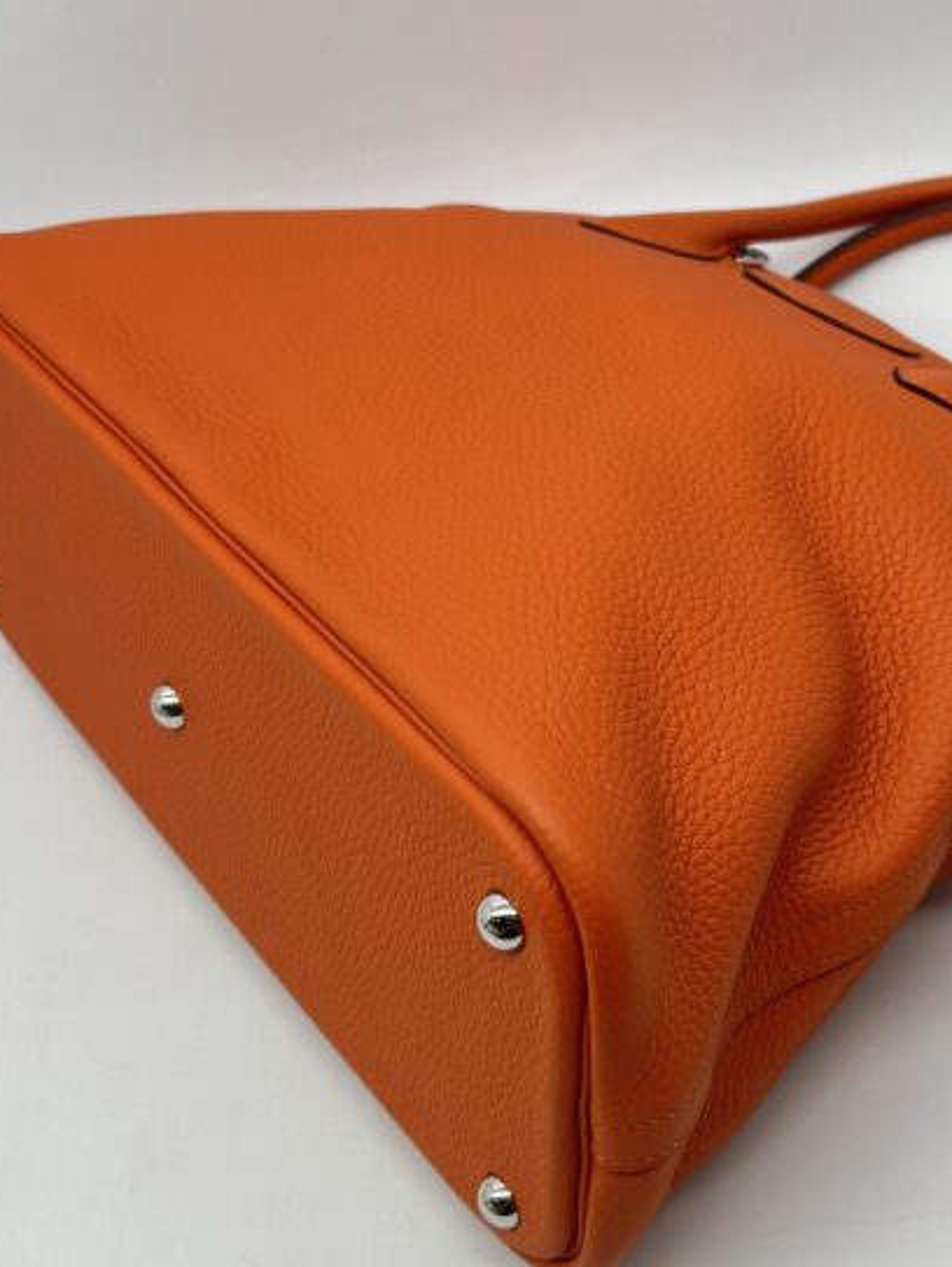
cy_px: 651
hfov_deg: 29.6
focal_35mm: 49
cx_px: 581
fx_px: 1795
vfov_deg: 38.9
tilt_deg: -45.0
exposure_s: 1/116
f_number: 1.5
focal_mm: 5.7
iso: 32
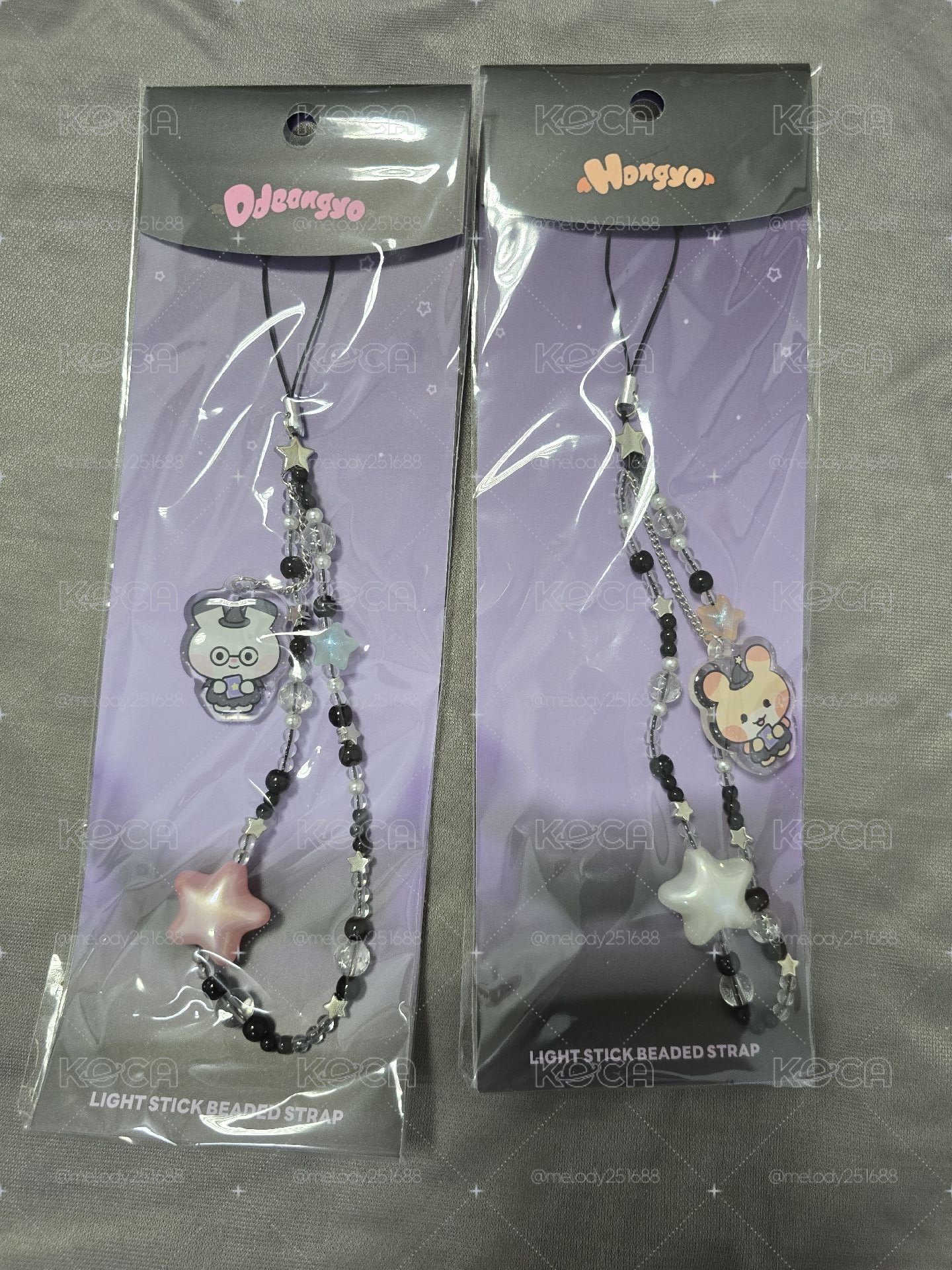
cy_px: 635
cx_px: 476
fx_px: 843
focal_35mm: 23
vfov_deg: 73.9
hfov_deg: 58.9
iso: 400
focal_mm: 6.3
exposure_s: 1/120
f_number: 1.7
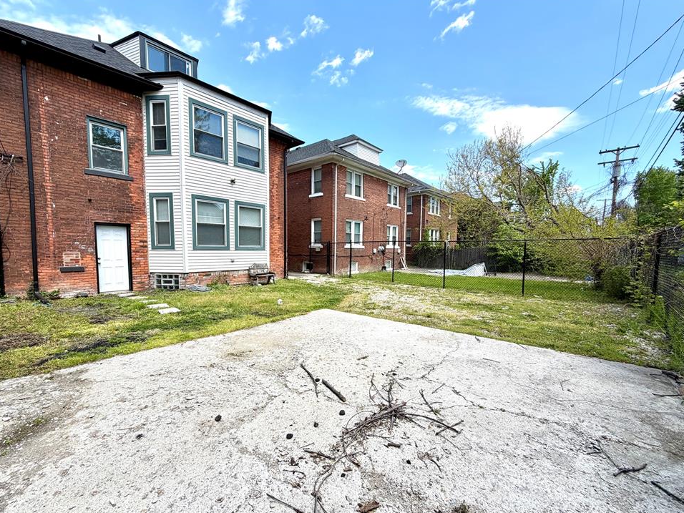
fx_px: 296
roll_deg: +0.0
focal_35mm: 15
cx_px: 330
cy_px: 269
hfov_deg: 98.1
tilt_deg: -4.0
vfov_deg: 81.7
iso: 40
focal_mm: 2.22
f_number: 2.2
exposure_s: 1/770
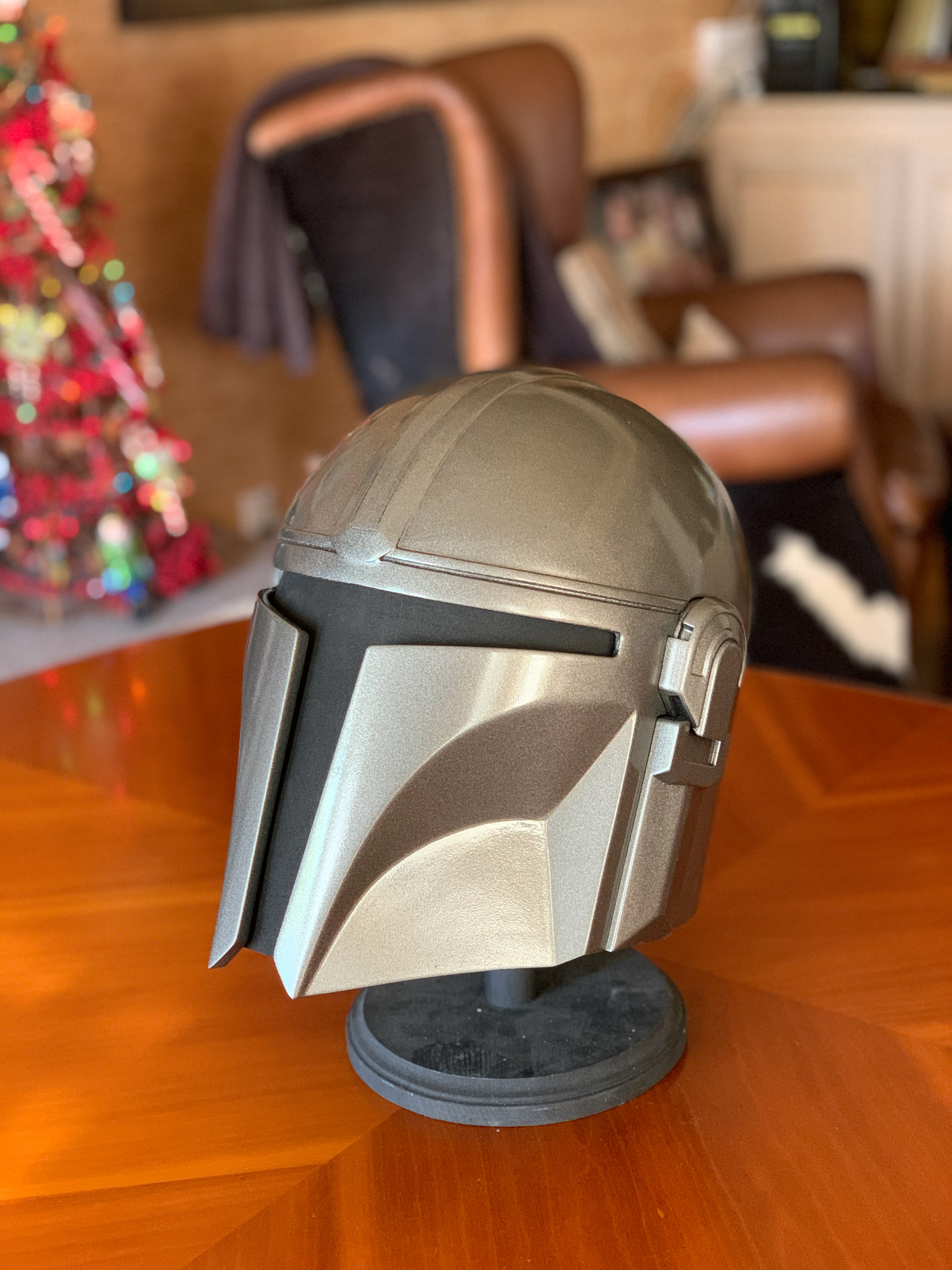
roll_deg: +3.3
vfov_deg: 36.8
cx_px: 476
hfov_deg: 28.0
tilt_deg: -17.8
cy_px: 635
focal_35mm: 52
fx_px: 1907
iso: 250
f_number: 2.4
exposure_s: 1/60
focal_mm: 6
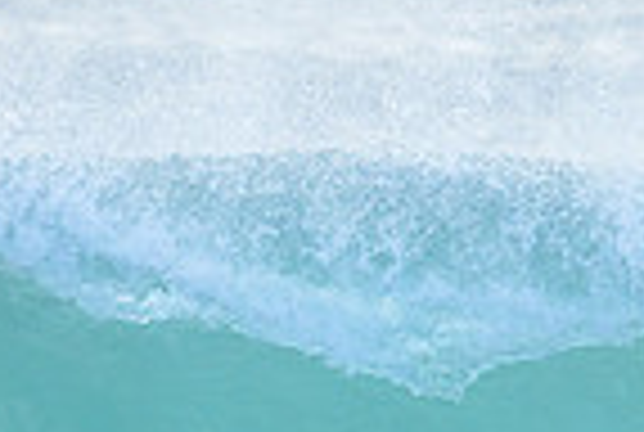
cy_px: 592
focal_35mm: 3235
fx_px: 57991
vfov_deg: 0.4
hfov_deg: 0.6
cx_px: 558
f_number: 6.3
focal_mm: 800
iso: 1600
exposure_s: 1/2500
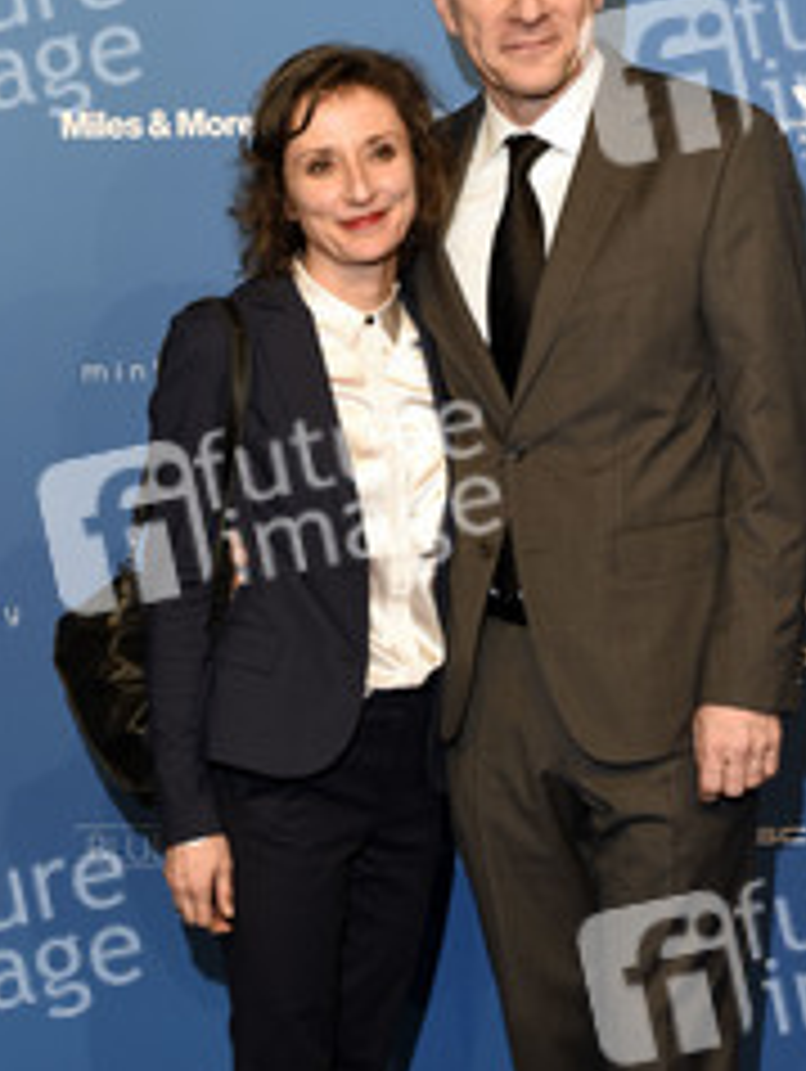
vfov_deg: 21.2
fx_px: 2851
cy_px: 734
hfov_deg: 16.1
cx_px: 401
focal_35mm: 92
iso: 400
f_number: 4
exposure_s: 1/320
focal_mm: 38
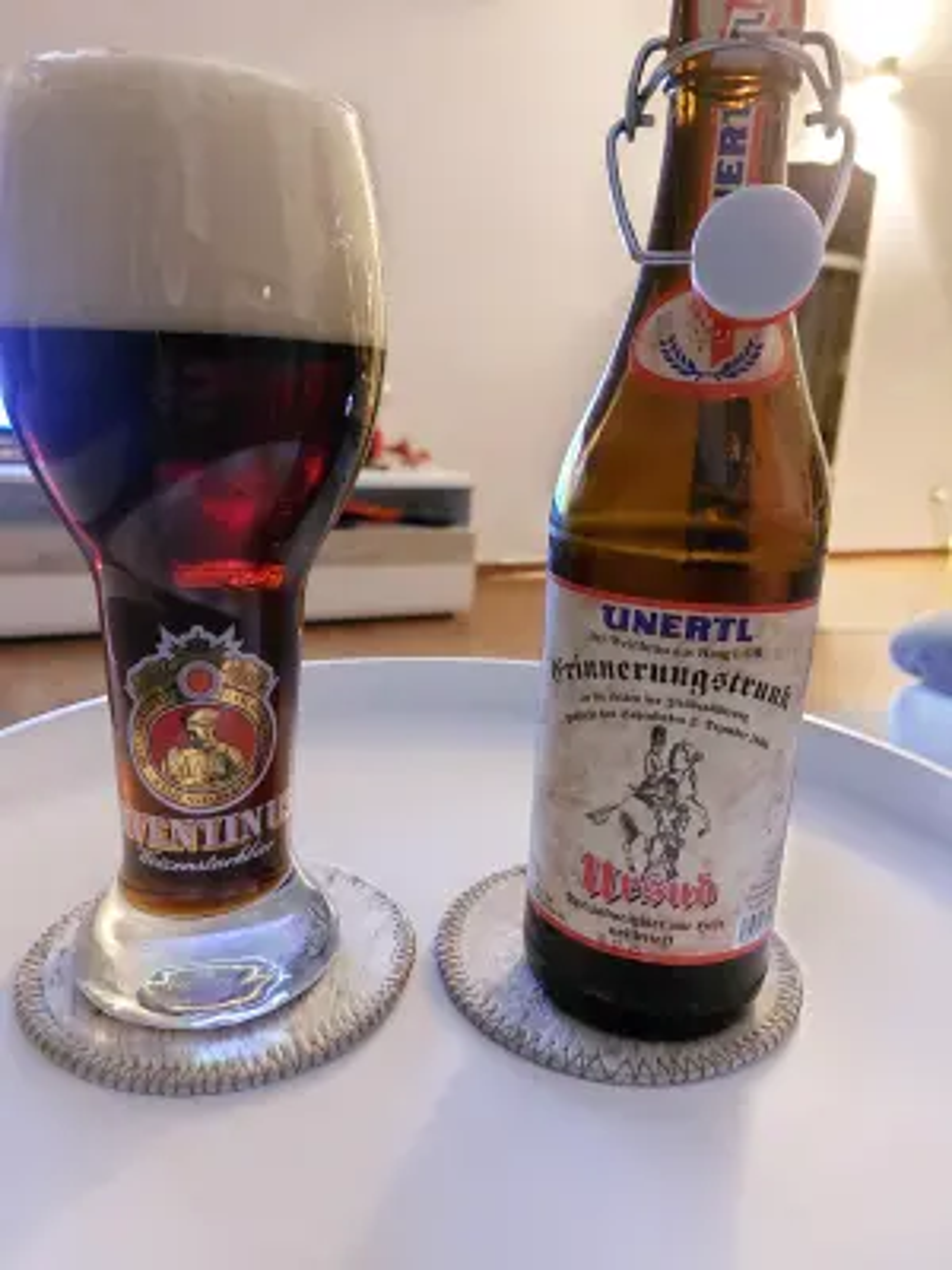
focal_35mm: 24
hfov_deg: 56.8
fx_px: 880
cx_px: 476
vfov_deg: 71.6
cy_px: 635
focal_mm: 5.23
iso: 2500
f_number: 1.8
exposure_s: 1/6
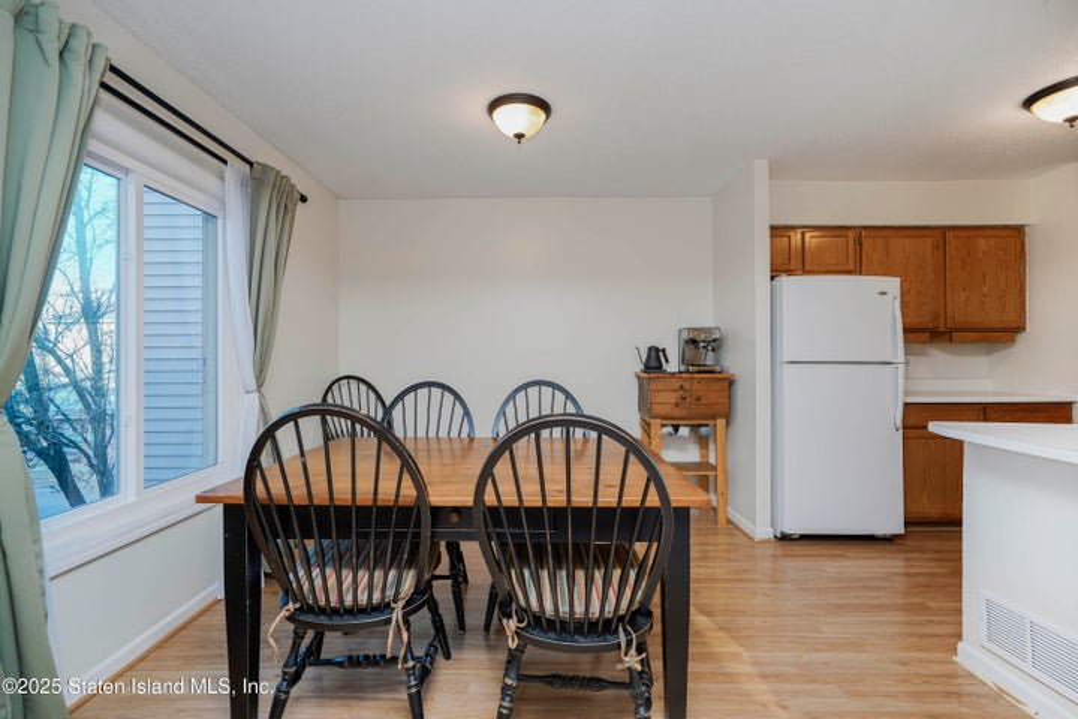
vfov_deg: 73.7
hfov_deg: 96.7
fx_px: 479
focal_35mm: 16
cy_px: 360
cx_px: 539
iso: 160
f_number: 4
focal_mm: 16
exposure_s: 1/30
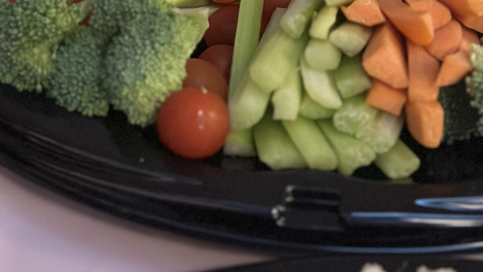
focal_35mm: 101
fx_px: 1294
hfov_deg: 21.0
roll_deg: -2.8
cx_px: 342
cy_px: -166
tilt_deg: -33.5
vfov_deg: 11.4
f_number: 1.78
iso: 800
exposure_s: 1/24
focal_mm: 6.86
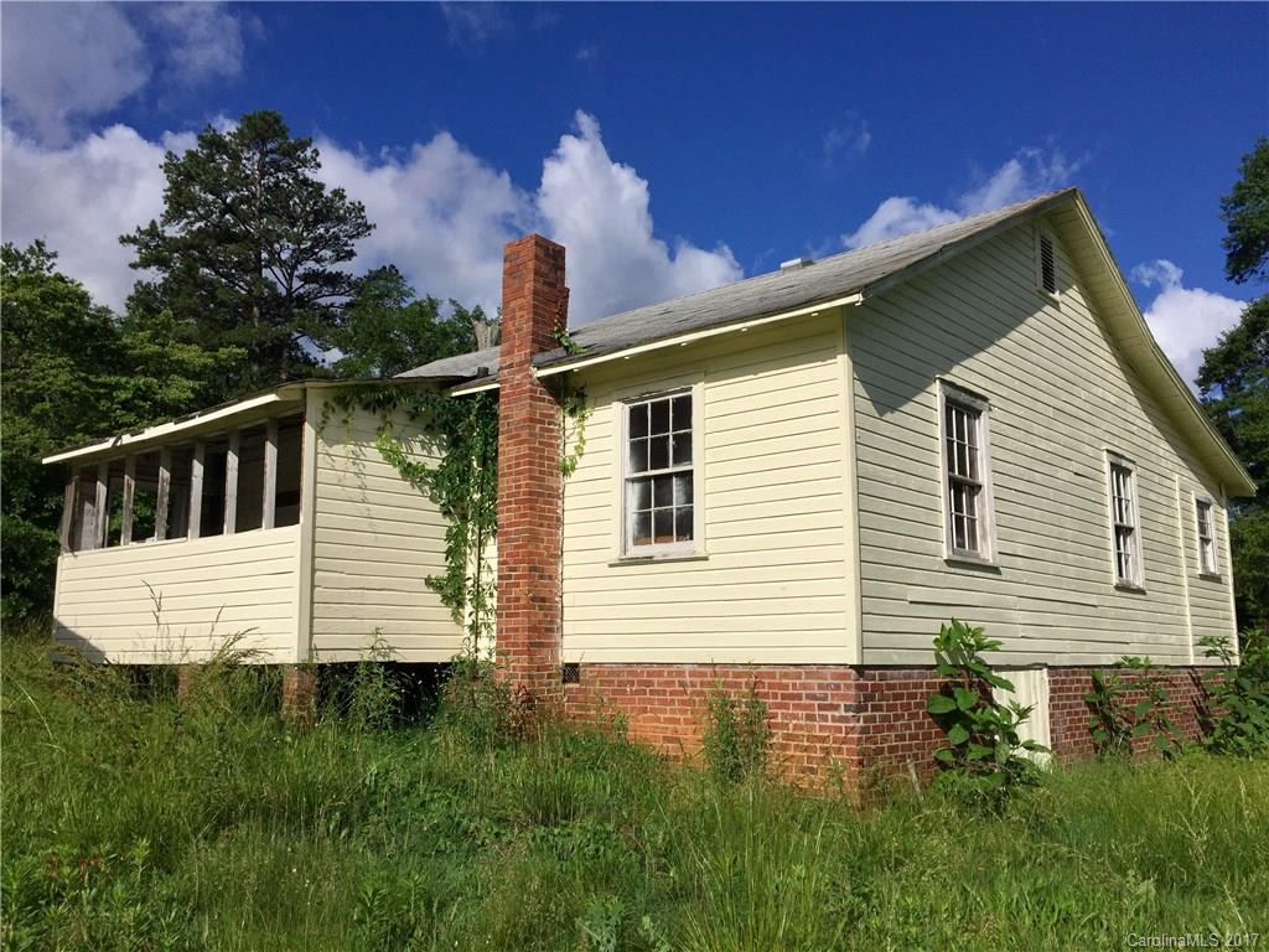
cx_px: 634
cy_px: 476
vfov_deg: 48.2
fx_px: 1063
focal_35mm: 29
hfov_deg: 61.7
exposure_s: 1/5650
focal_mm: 4.15
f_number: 2.2
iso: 32
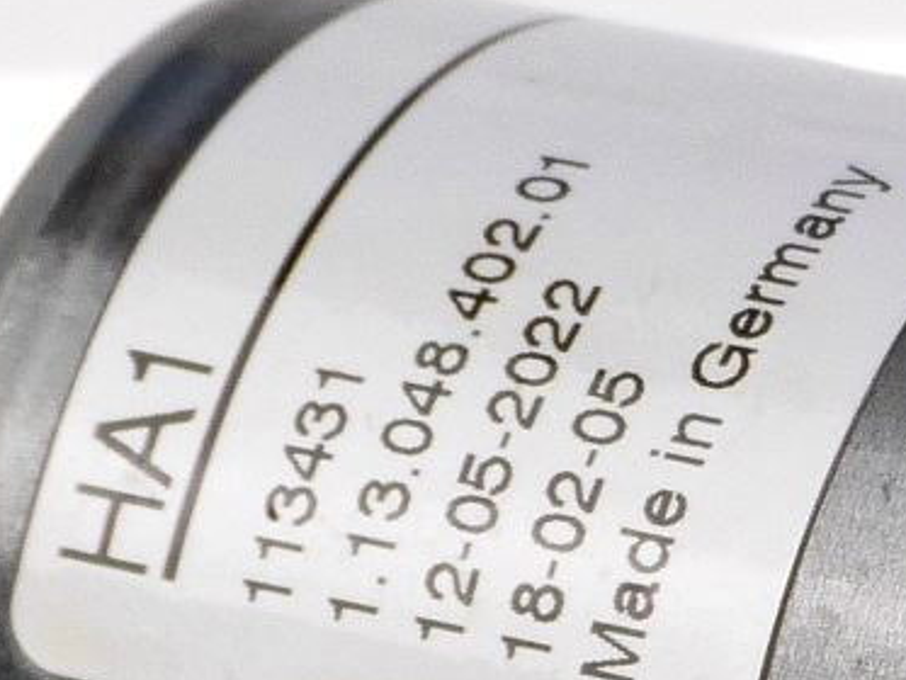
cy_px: 738
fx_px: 17960
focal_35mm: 686
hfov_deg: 2.9
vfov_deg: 2.2
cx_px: 1428
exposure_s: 1/100
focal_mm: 23.1
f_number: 3.6
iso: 100
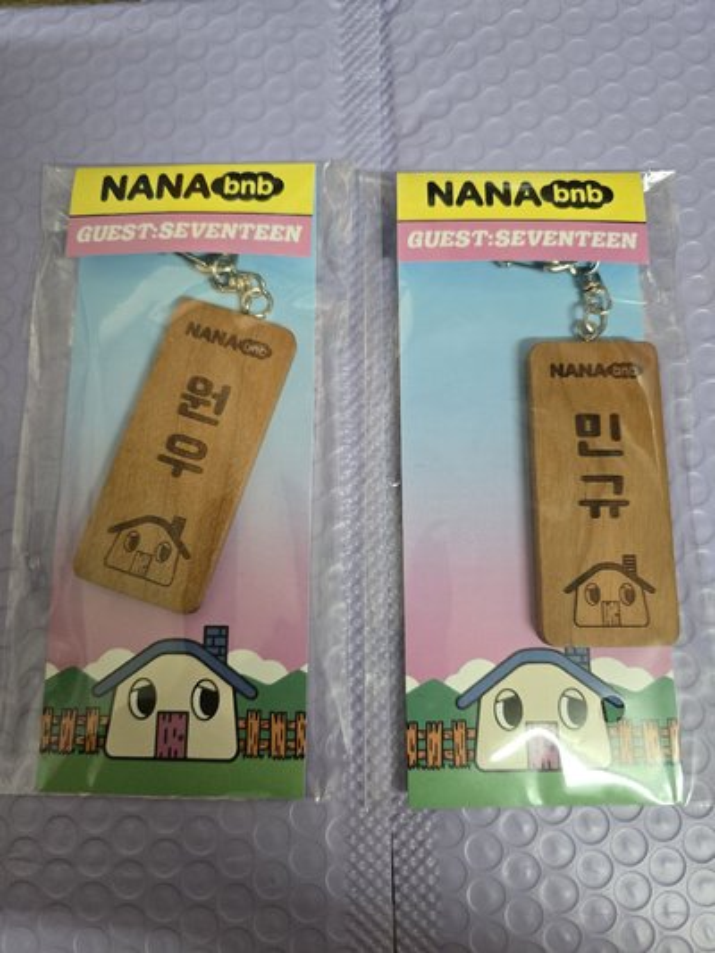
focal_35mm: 23
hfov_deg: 58.9
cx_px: 358
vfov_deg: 73.9
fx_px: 633
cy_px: 476
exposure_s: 1/120
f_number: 1.7
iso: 1000
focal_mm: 6.3
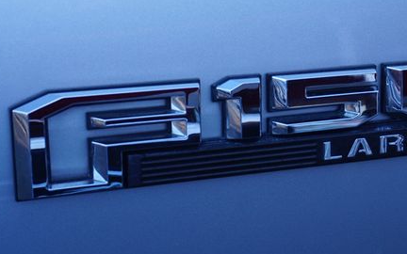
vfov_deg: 16.9
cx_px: 242
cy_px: 107
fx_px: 854
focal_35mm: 77
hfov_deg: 26.8
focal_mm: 34
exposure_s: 1/60
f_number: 6.3
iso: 100
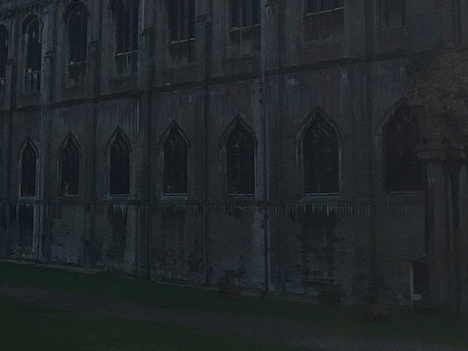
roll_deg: -3.8
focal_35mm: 90
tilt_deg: +12.0
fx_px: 1217
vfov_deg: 15.9
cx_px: -38
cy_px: -55
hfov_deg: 20.8
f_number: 2.2
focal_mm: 4.15
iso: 32
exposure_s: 1/824
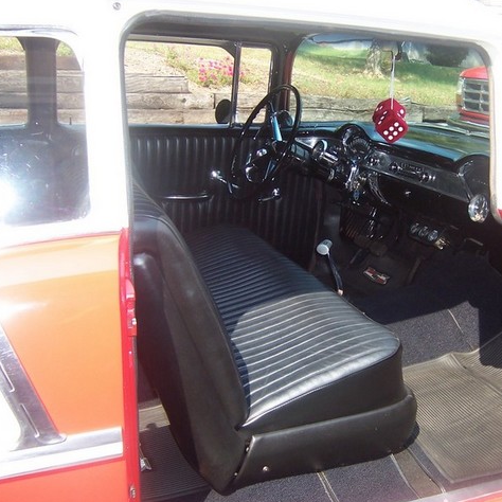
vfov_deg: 39.2
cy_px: 251
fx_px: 706
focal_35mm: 43
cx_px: 331
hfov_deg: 38.8
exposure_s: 1/180
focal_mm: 5.6
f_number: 3.4
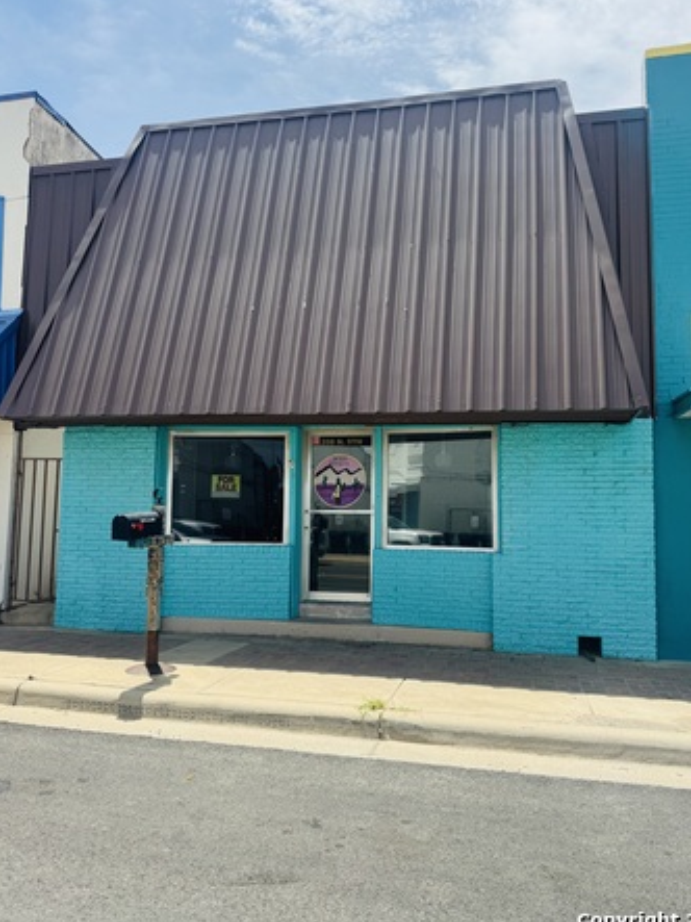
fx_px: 692
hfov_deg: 53.0
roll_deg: -0.6
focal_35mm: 26
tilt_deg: +4.7
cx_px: 368
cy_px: 458
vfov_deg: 67.3
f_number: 1.78
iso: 80
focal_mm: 6.76
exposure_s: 1/5348
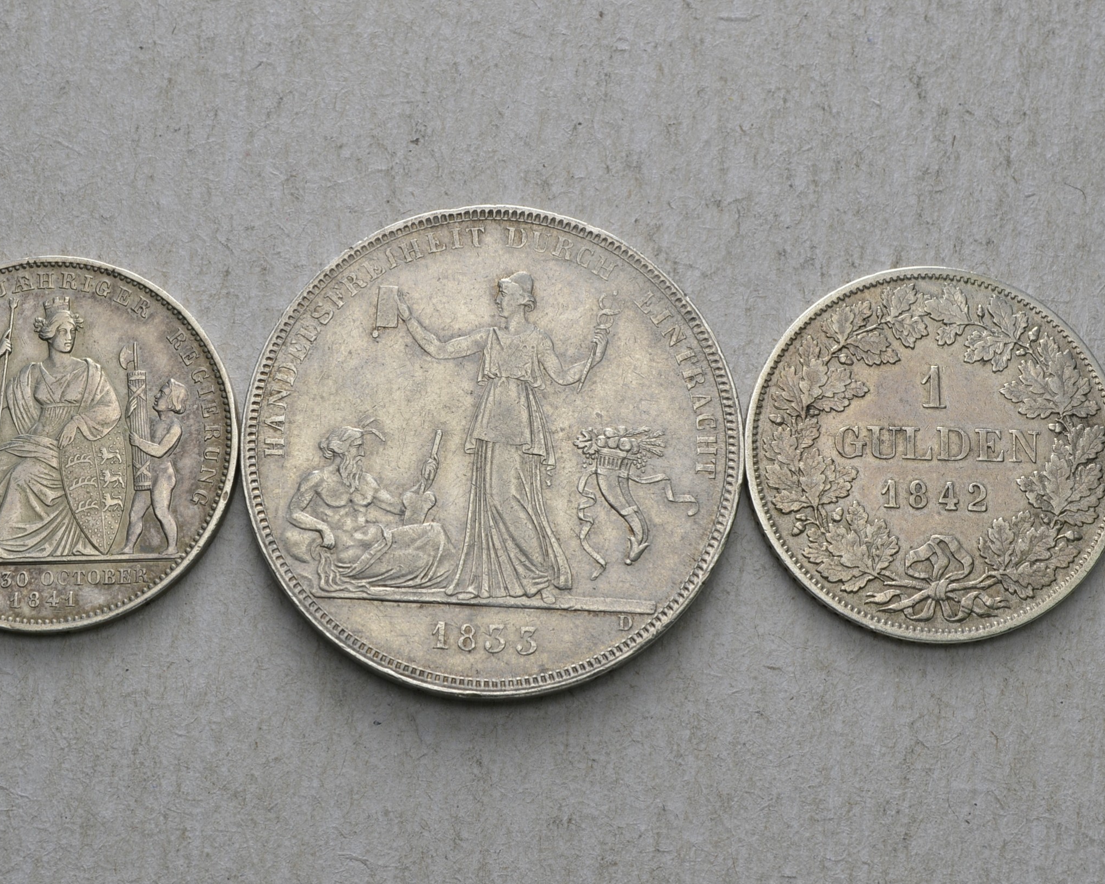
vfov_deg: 20.4
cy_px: 443
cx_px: 499
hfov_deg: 25.4
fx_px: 2453
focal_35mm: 75
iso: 400
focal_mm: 44
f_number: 14
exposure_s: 1/200
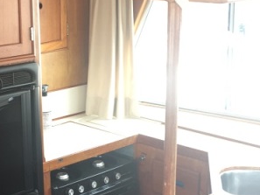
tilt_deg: -16.3
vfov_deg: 18.8
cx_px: 77
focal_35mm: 78
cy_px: 147
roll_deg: +2.0
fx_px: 586
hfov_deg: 24.8
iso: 32
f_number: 2.2
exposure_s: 1/30
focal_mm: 4.15
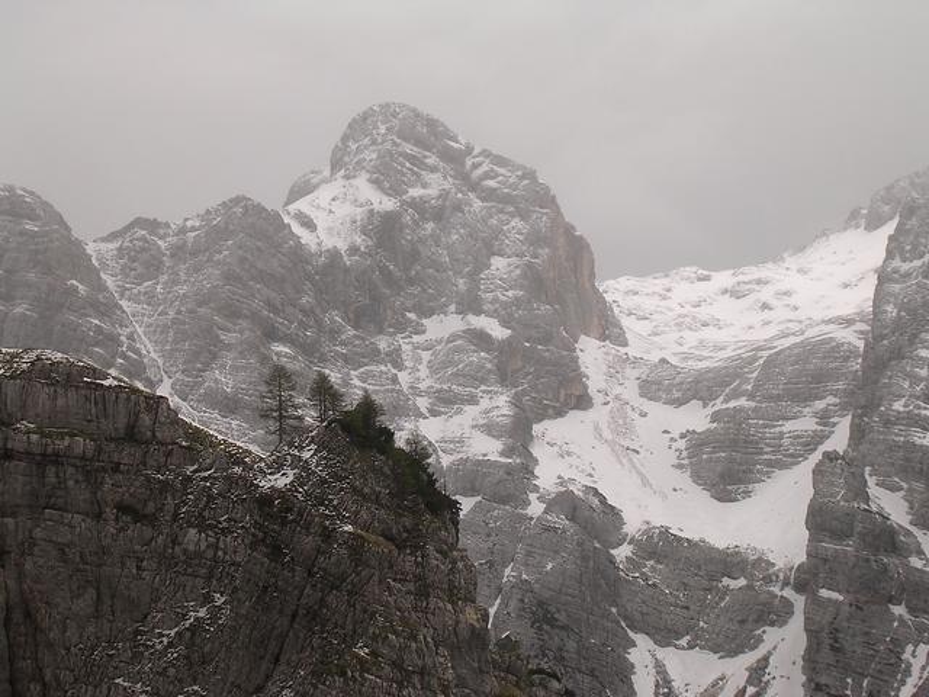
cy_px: 348
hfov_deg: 17.1
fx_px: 3086
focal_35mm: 115
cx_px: 464
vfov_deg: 12.9
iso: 100
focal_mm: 17.4
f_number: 4.9
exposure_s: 1/561
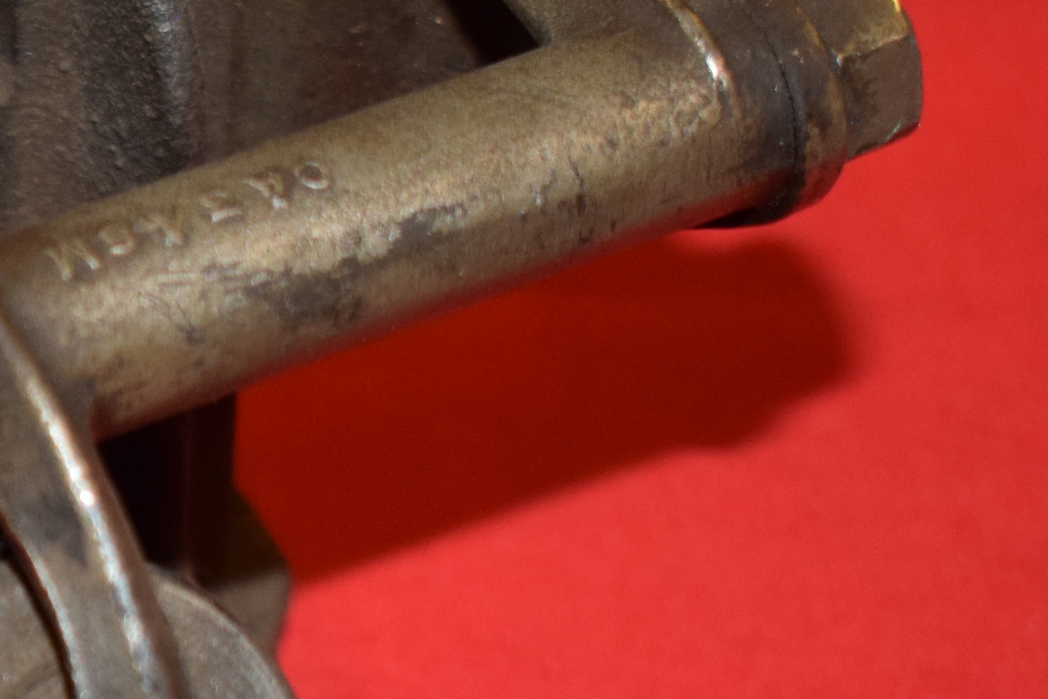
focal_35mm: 180
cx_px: -469
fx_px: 5241
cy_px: 499
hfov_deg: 11.0
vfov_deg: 7.6
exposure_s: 1/200
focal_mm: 40
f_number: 5
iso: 800
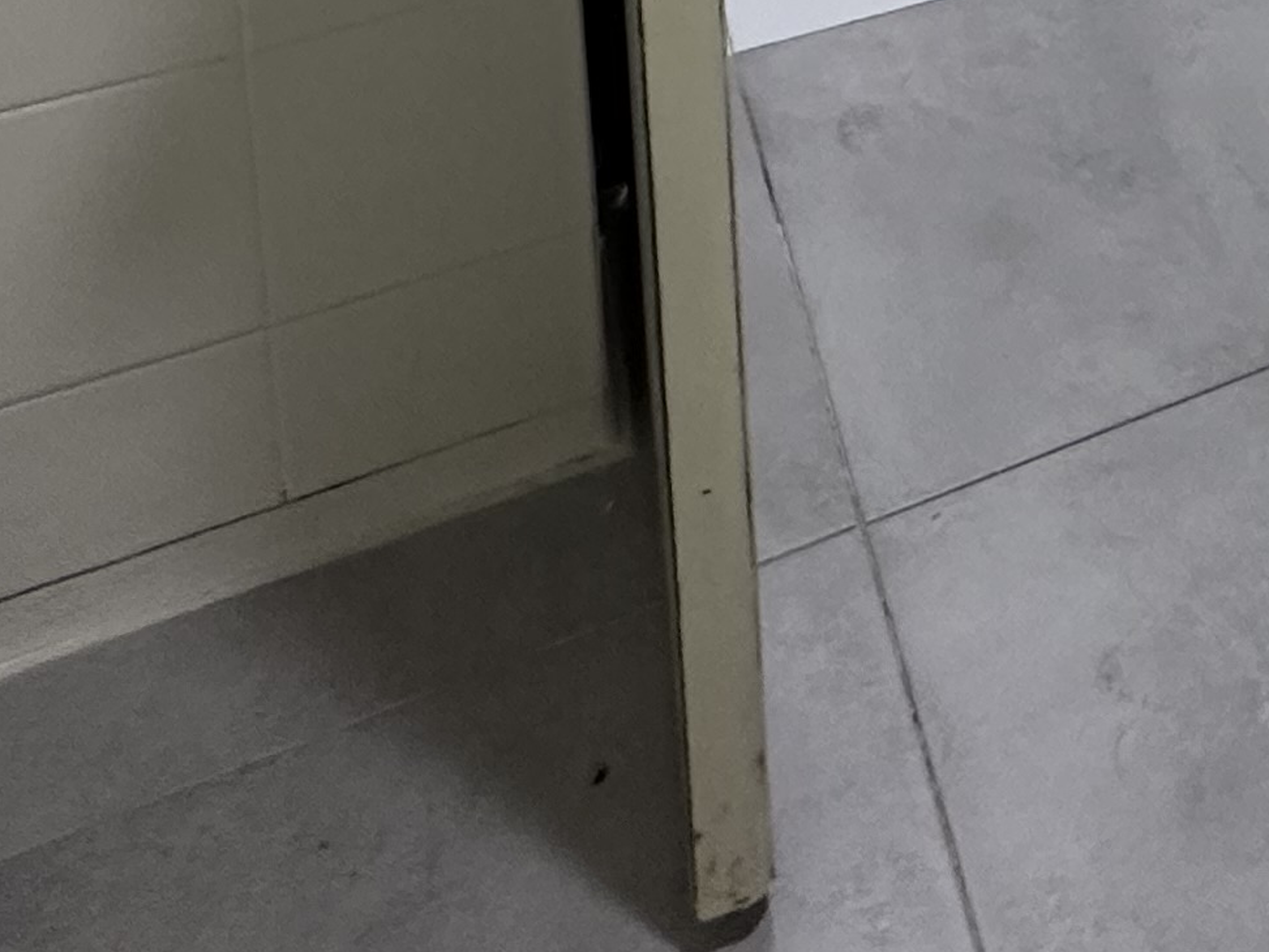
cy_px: -935
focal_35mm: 58
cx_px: 1549
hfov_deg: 28.6
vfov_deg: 17.9
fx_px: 2127
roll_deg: -2.1
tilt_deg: -6.1
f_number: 2.2
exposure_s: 1/60
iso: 200
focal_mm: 2.22
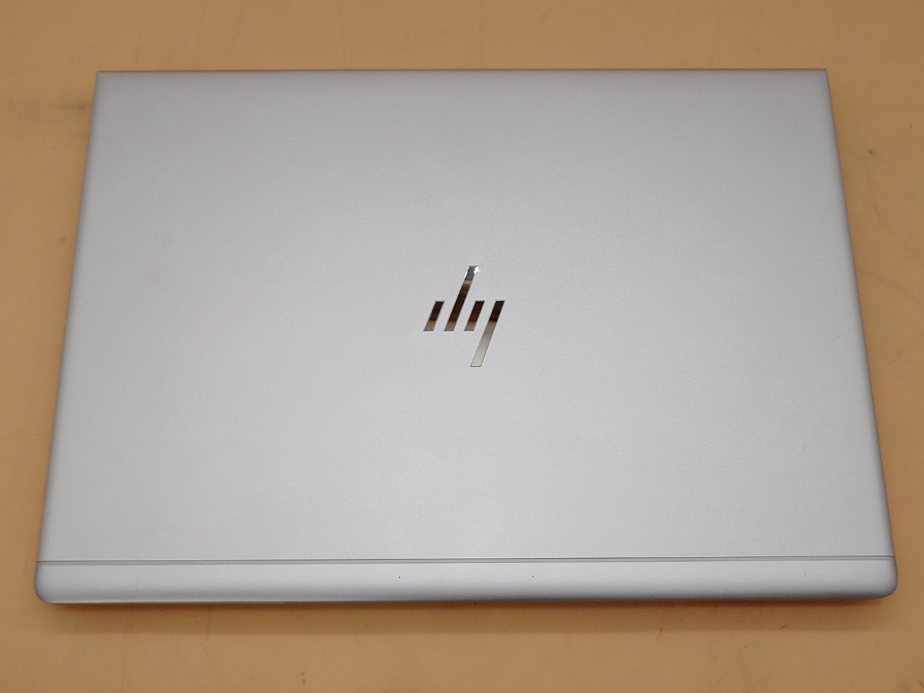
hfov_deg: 51.4
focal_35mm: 36
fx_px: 961
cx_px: 462
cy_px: 346
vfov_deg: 39.7
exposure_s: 1/245
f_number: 1.8
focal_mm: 4.36
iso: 50
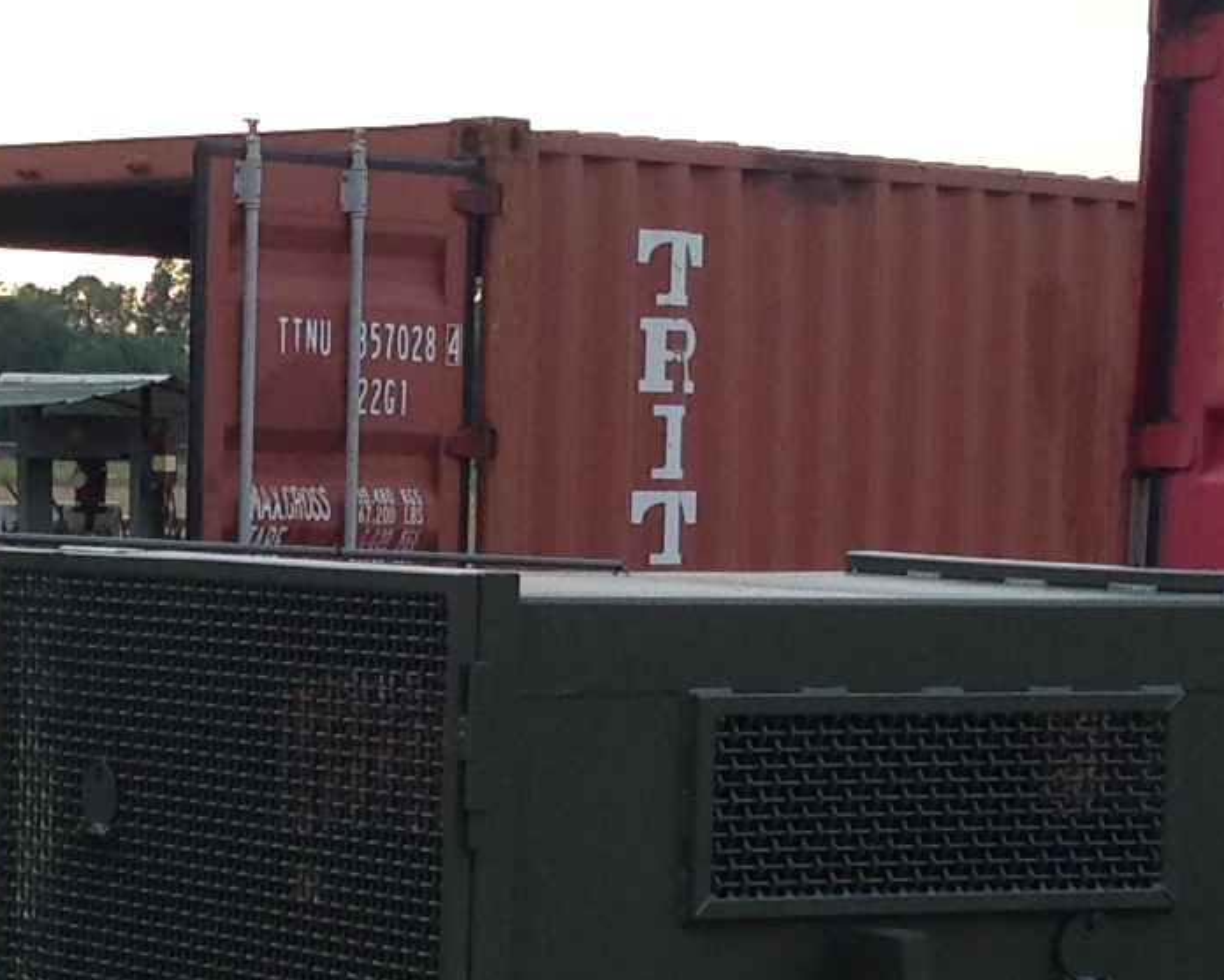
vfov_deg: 10.1
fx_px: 5471
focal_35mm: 151
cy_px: 1168
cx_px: -49
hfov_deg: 12.6
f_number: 2.4
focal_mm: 4.12
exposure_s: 1/125
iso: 50
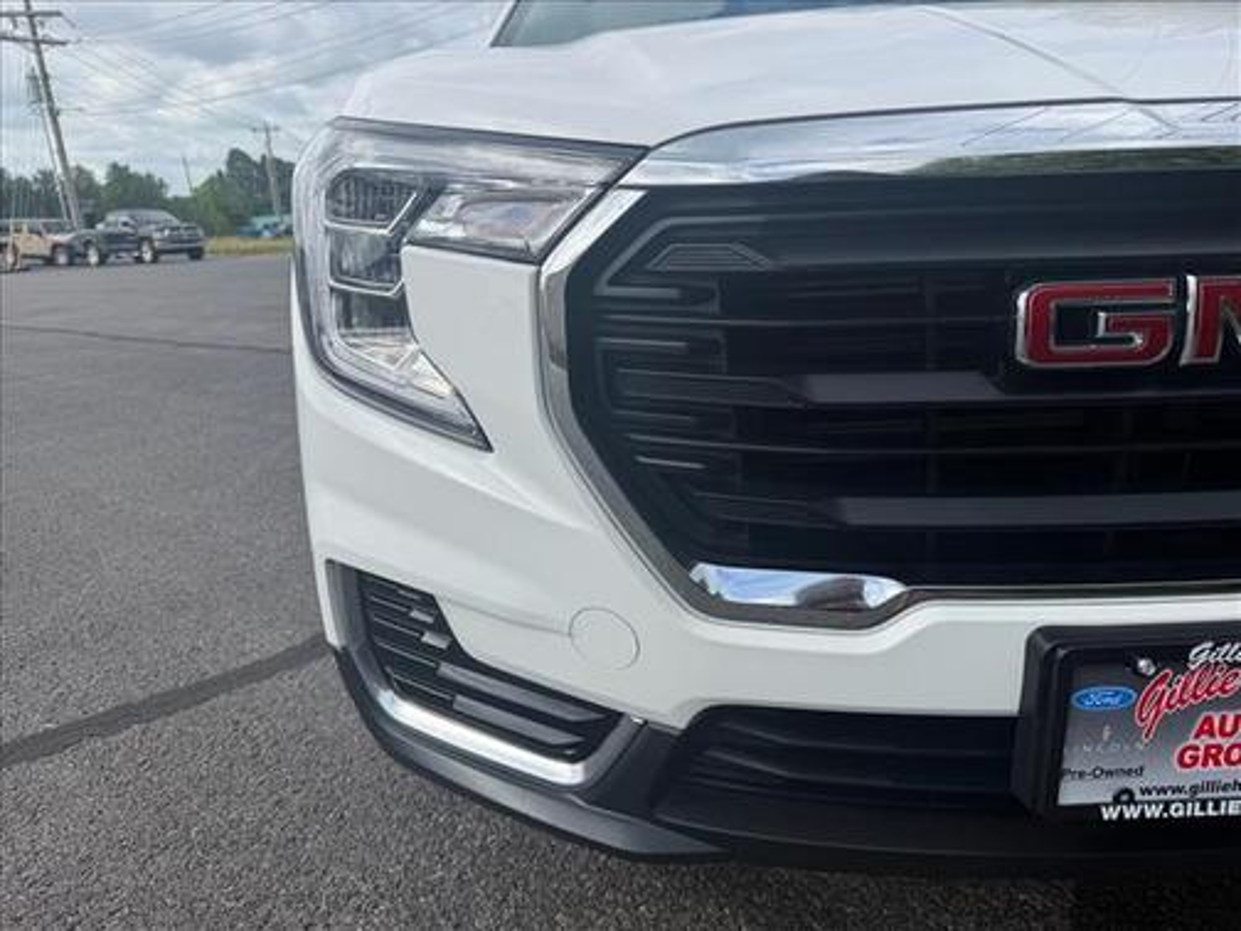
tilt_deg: -18.7
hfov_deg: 71.6
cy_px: 466
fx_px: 860
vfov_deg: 56.8
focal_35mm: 24
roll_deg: +4.1
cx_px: 620
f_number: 1.78
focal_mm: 6.76
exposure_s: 1/3021
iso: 80
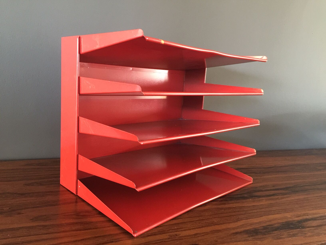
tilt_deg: -9.9
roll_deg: -5.4
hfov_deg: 61.7
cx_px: 163
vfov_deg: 48.2
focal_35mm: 29
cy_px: 122
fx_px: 273
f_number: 2.2
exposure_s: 1/8
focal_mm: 4.15
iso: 200
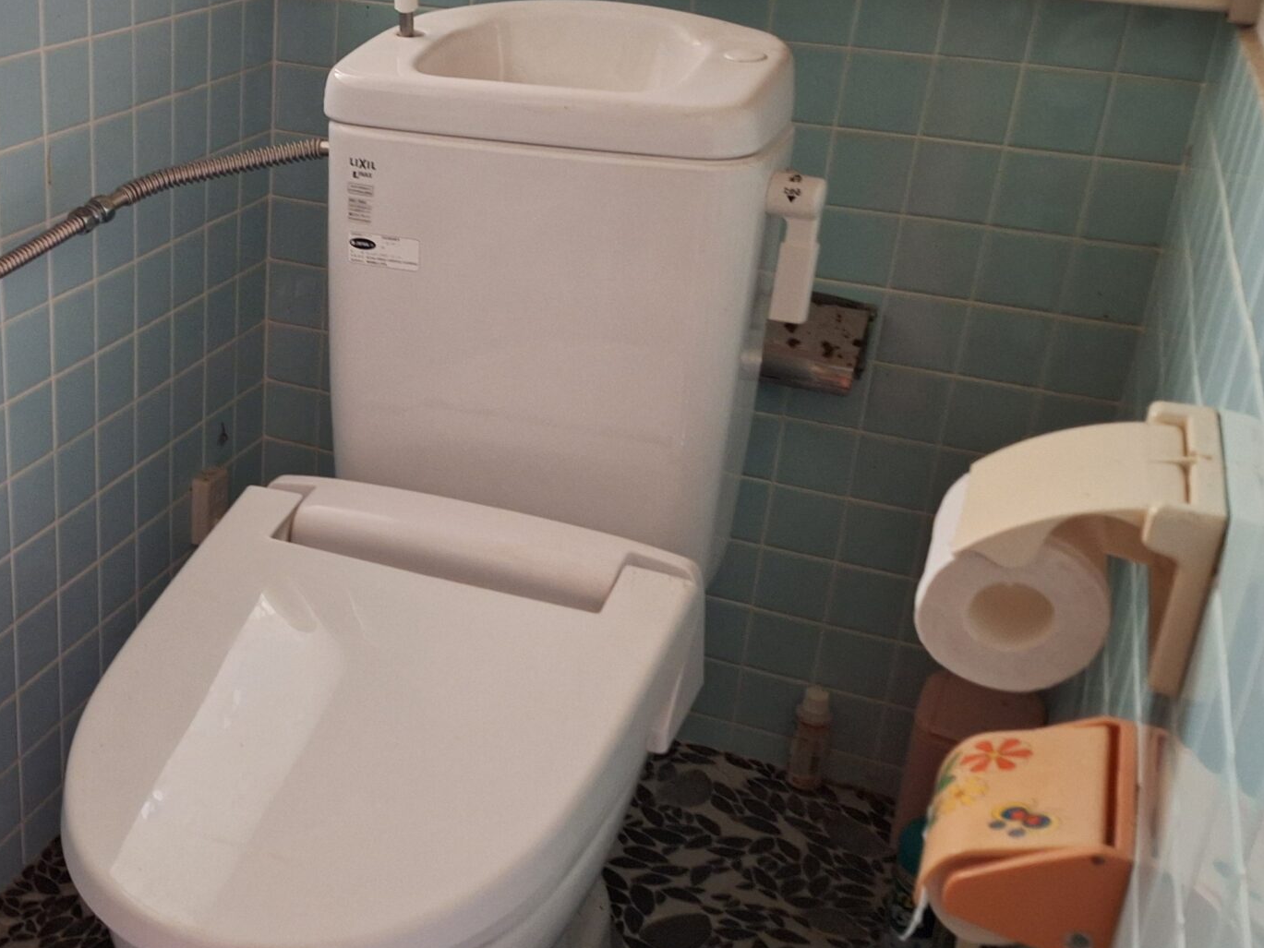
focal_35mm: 43
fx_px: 1570
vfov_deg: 33.6
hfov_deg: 42.0
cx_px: 261
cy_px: 470
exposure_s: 1/20
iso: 500
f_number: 1.8
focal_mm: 5.54
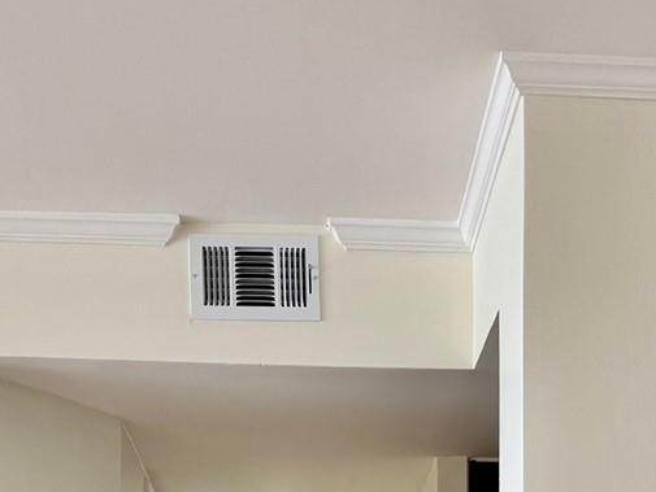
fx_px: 1441
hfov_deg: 25.5
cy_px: 761
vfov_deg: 17.3
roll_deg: -1.0
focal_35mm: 76
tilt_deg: +0.9
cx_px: 457
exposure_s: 1/227
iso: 64
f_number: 1.78
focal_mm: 6.76
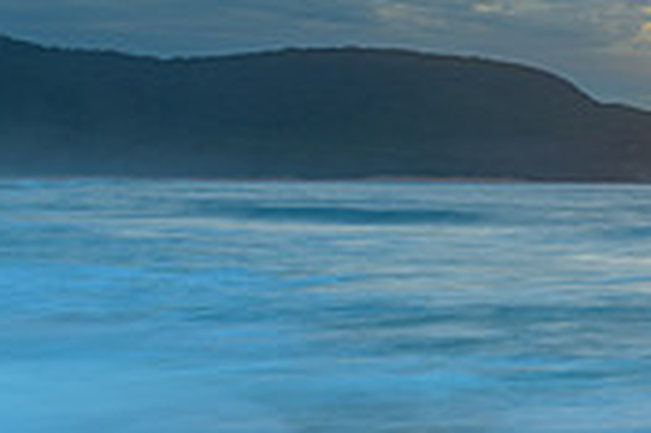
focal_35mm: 112
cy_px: 357
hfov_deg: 16.7
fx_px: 2023
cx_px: 965
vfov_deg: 12.2
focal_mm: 34
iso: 31
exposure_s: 1.3
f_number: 9
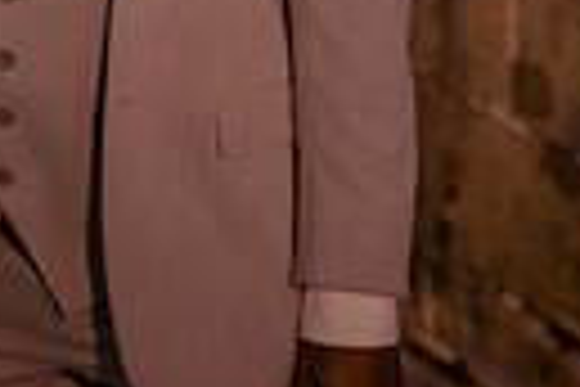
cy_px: -421
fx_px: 3625
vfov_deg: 5.9
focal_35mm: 225
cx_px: -99
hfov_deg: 9.0
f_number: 1.4
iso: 2500
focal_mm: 50
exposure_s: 1/200
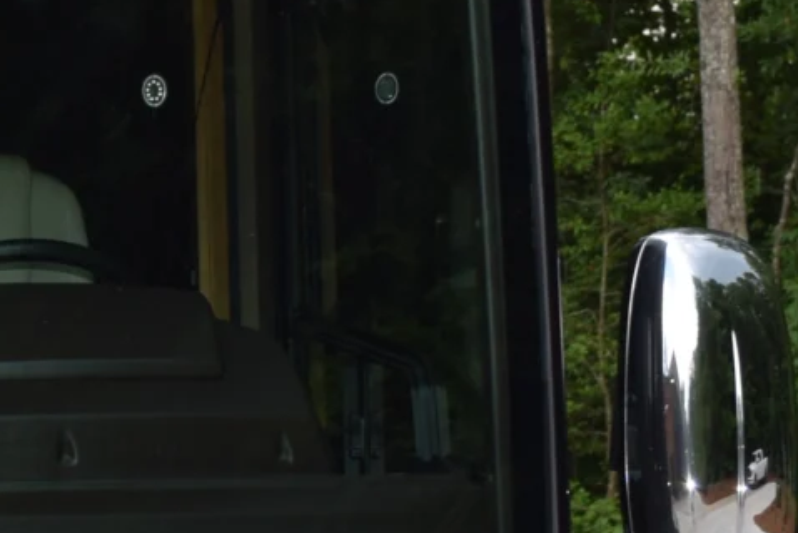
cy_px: 561
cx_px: -447
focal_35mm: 185
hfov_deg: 10.7
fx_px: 4095
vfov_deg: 7.4
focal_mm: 23
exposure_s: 1/125
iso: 220
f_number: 5.6
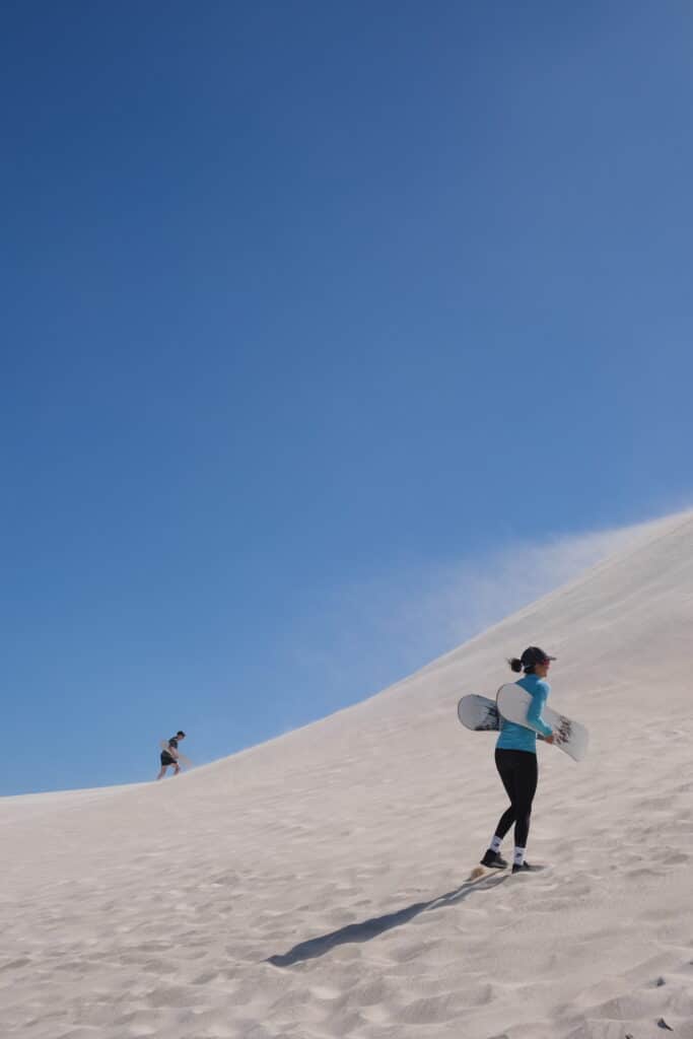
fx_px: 1212
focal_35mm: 42
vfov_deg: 46.4
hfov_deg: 31.9
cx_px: 346
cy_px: 520
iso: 160
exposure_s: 1/640
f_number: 8
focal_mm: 27.7
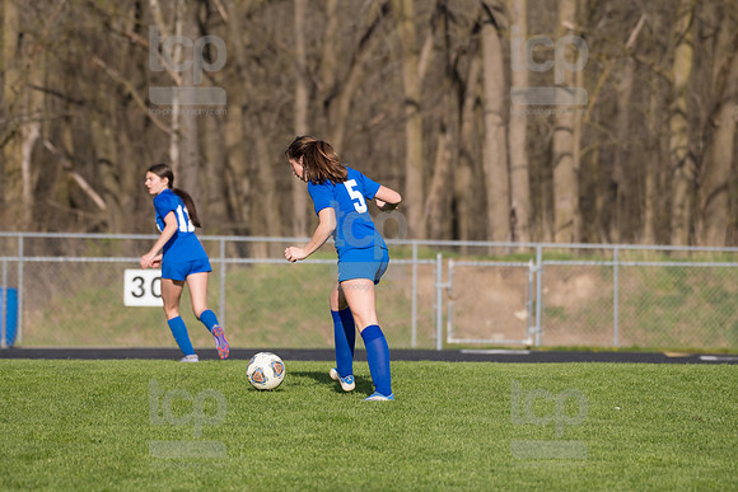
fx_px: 4921
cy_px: 246
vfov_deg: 5.7
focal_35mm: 240
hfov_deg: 8.6
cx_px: 369
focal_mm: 240
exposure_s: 1/1600
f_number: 5.6
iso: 250
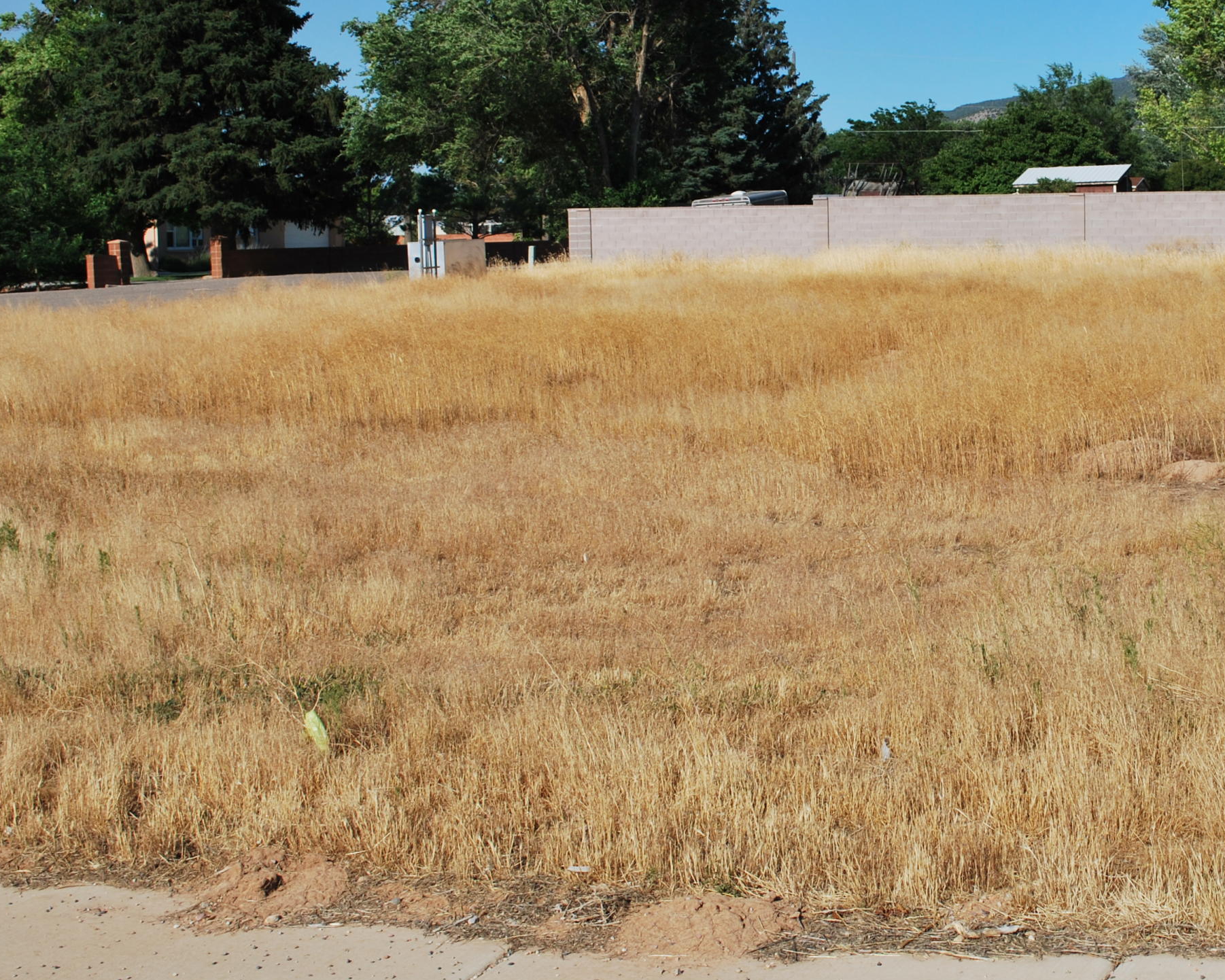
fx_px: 2212
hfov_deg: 30.3
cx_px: 949
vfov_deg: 24.9
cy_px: 388
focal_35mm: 61
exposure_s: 1/320
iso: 100
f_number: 9
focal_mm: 26
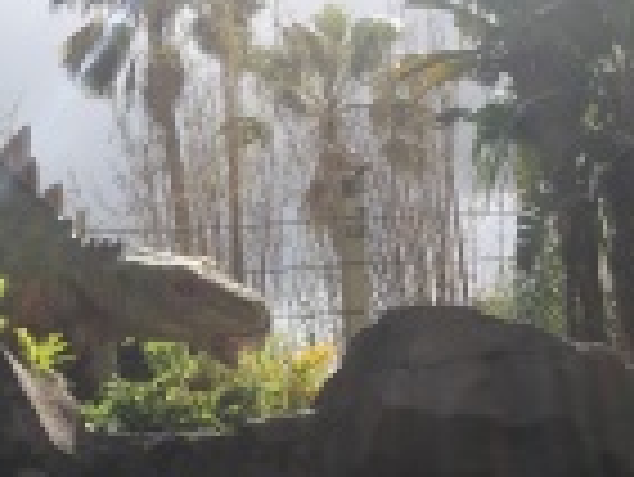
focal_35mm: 75
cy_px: 446
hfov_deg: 24.0
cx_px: -90
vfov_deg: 19.3
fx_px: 1375
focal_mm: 4.15
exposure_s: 1/1099
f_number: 2.2
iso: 25
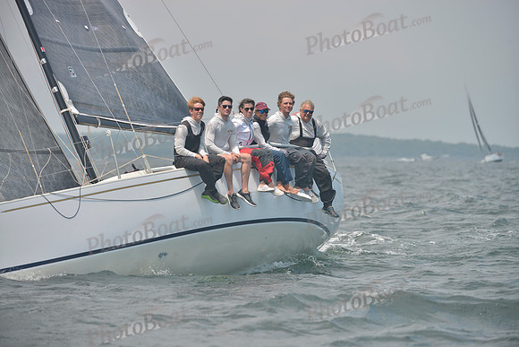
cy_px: 174
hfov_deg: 9.4
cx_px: 260
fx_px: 3172
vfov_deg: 6.2
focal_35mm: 220
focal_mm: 220
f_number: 4.5
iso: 200
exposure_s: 1/1600
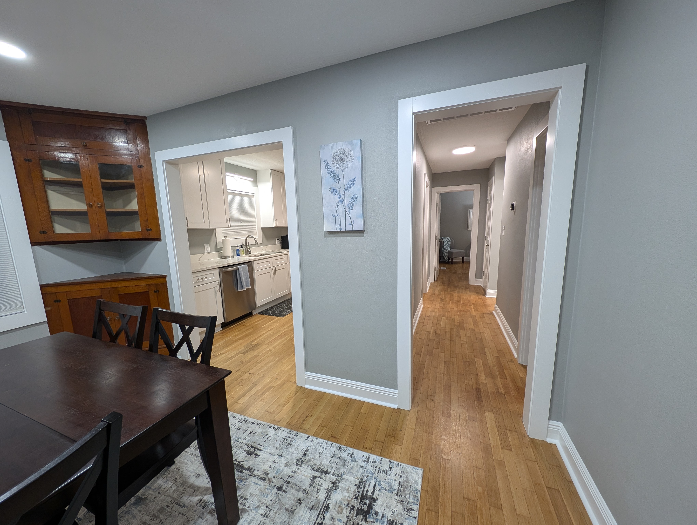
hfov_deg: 110.5
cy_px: 262
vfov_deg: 94.6
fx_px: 242
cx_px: 348
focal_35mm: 12
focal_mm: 2.23
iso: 81
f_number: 1.95
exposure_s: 1/30
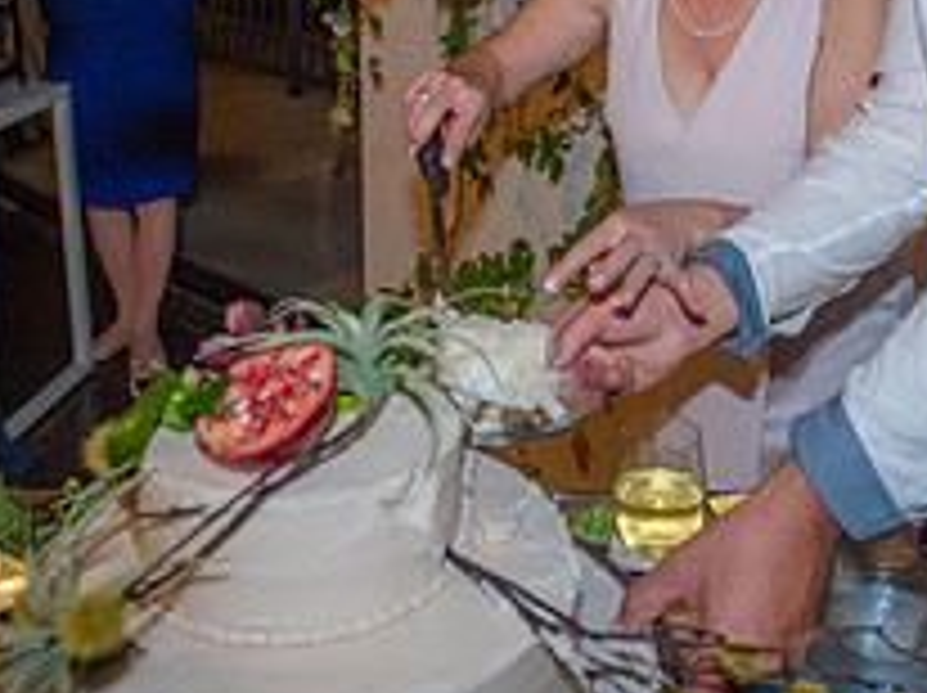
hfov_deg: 40.7
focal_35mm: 46
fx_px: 1230
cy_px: 40
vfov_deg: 29.8
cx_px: 634
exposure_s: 1/80
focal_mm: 17
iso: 1600
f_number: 2.8
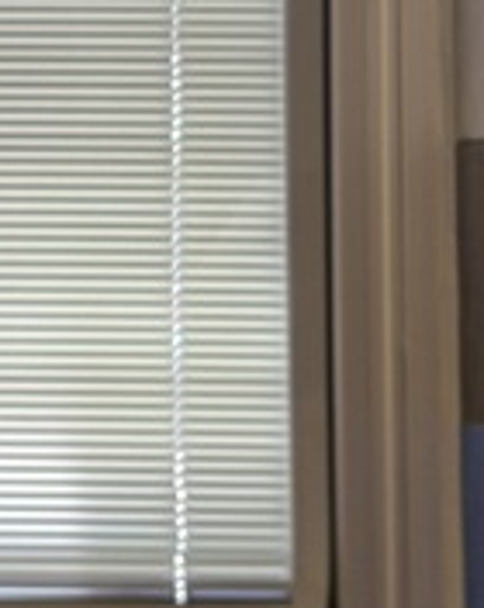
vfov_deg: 12.9
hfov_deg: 10.1
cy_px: 52
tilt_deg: +4.8
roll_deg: -0.8
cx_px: -235
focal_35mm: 148
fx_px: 2659
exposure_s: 1/120
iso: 80
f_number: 1.6
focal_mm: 5.96
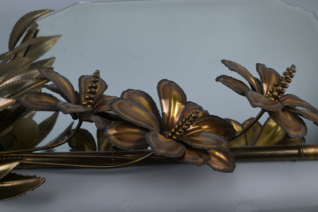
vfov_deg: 40.8
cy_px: 106
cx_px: 159
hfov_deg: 58.3
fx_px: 285
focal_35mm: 32
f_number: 8
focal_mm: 21.5
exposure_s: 1/60
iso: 320
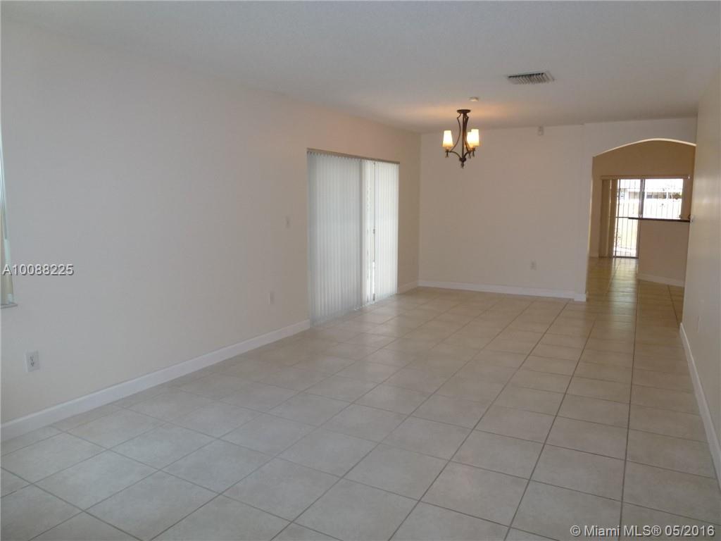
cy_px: 270
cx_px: 360
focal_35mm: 24
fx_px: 500
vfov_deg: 56.8
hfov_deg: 71.6
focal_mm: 4.3
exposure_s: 1/60
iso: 160
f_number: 3.3
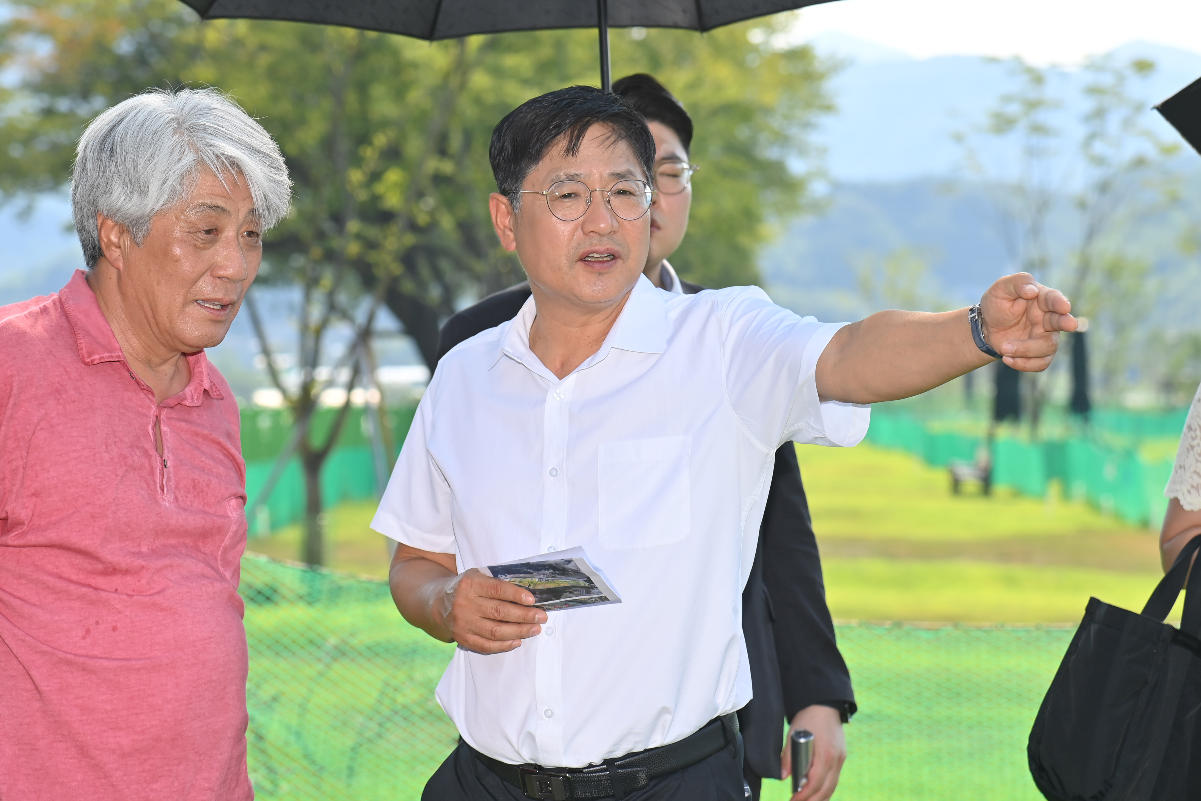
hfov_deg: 18.6
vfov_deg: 12.5
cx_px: 600
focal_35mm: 110
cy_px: 400
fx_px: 3669
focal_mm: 110
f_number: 6.3
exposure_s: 1/400
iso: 200
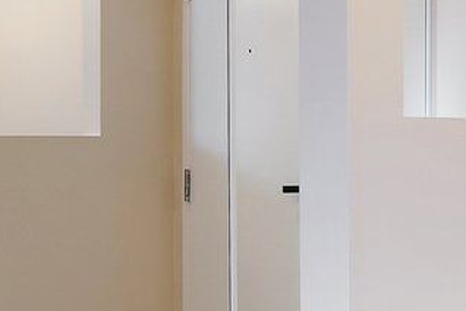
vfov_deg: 13.3
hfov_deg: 16.8
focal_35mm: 103
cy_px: 172
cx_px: 815
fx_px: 1333
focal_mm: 16
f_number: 8
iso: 640
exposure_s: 1/10
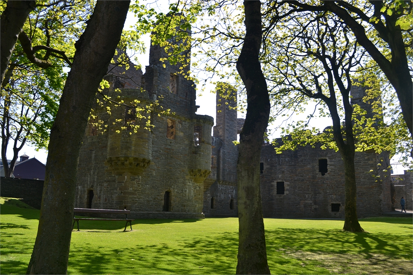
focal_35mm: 33
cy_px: 138
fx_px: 379
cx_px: 206
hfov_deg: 57.2
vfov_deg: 40.0
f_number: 6.3
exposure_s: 1/160
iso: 100
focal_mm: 22
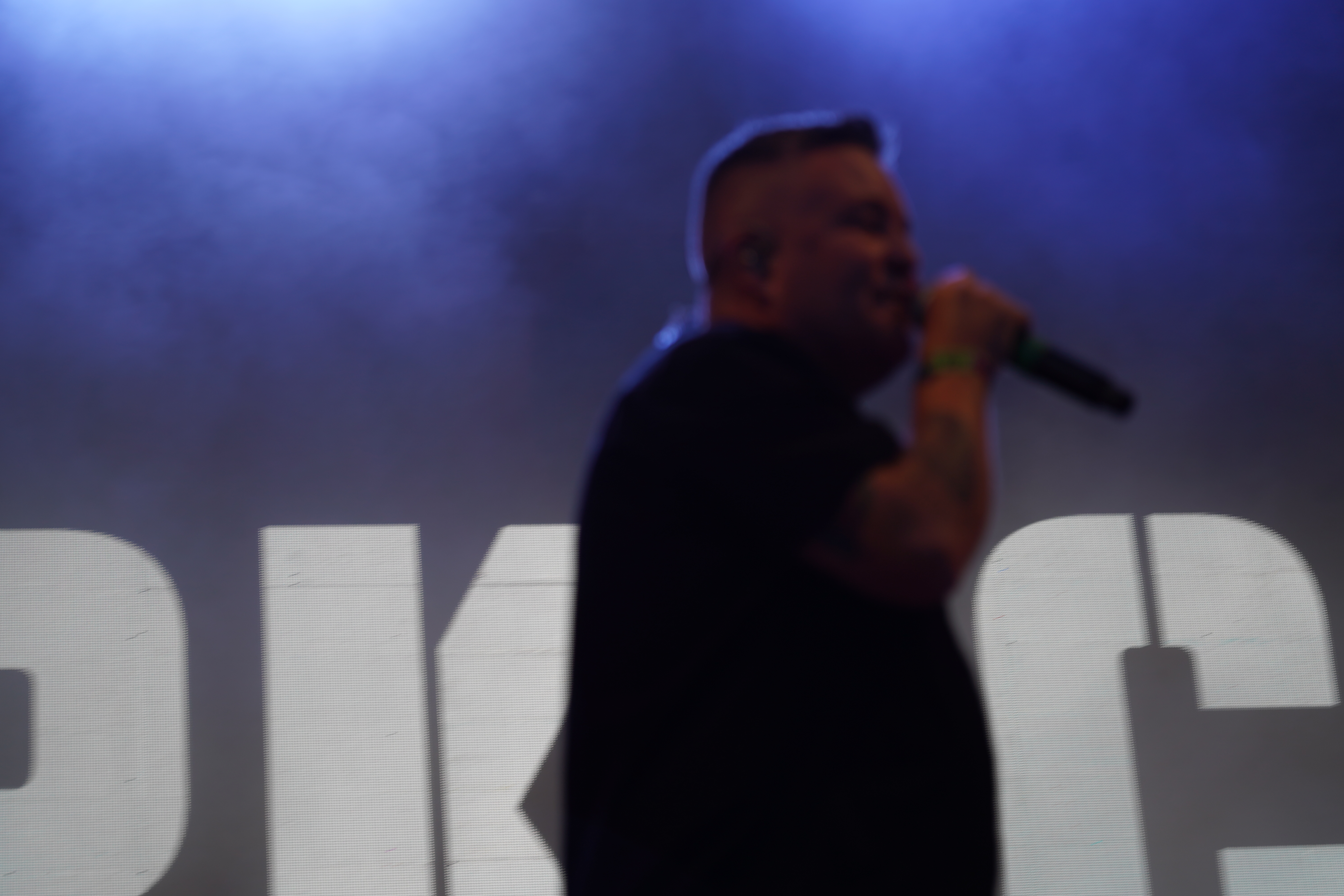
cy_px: 448
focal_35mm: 105
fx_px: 3920
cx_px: 672
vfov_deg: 13.0
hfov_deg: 19.5
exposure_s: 1/125
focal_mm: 105
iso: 100
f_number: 4
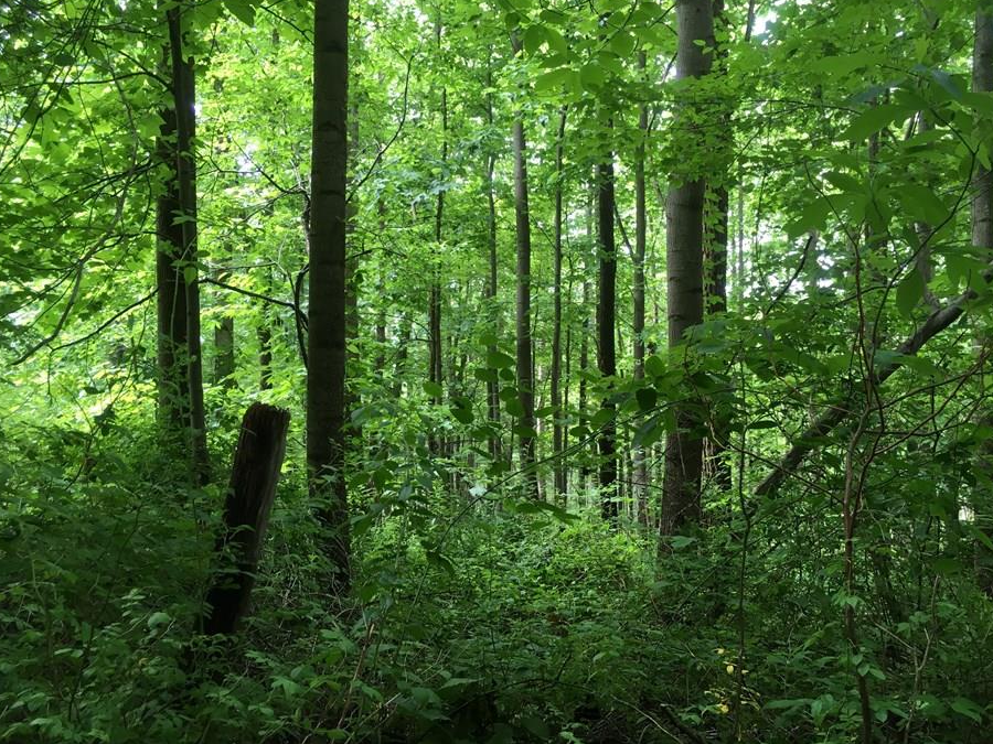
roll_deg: +1.6
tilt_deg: +0.7
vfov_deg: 42.9
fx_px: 947
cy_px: 375
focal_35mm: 33
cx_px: 538
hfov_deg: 55.3
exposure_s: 1/40
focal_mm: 4.15
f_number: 2.2
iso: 25
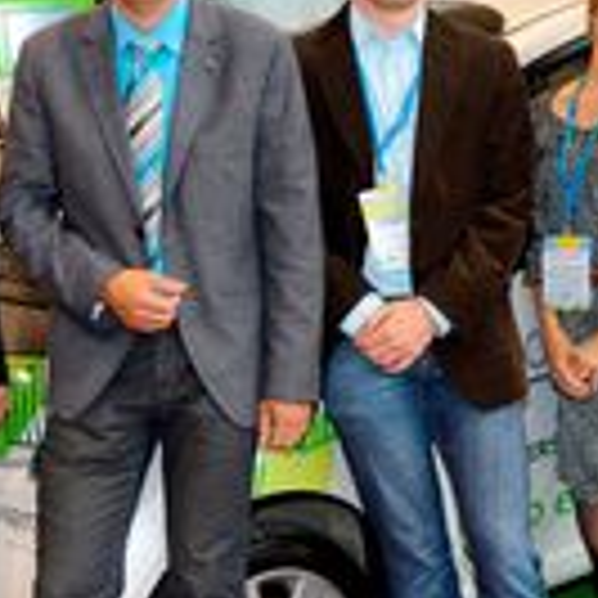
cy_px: 303
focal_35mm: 75
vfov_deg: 23.1
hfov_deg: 23.0
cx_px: 270
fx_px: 1466
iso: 500
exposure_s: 1/80
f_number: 4.5
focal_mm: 23
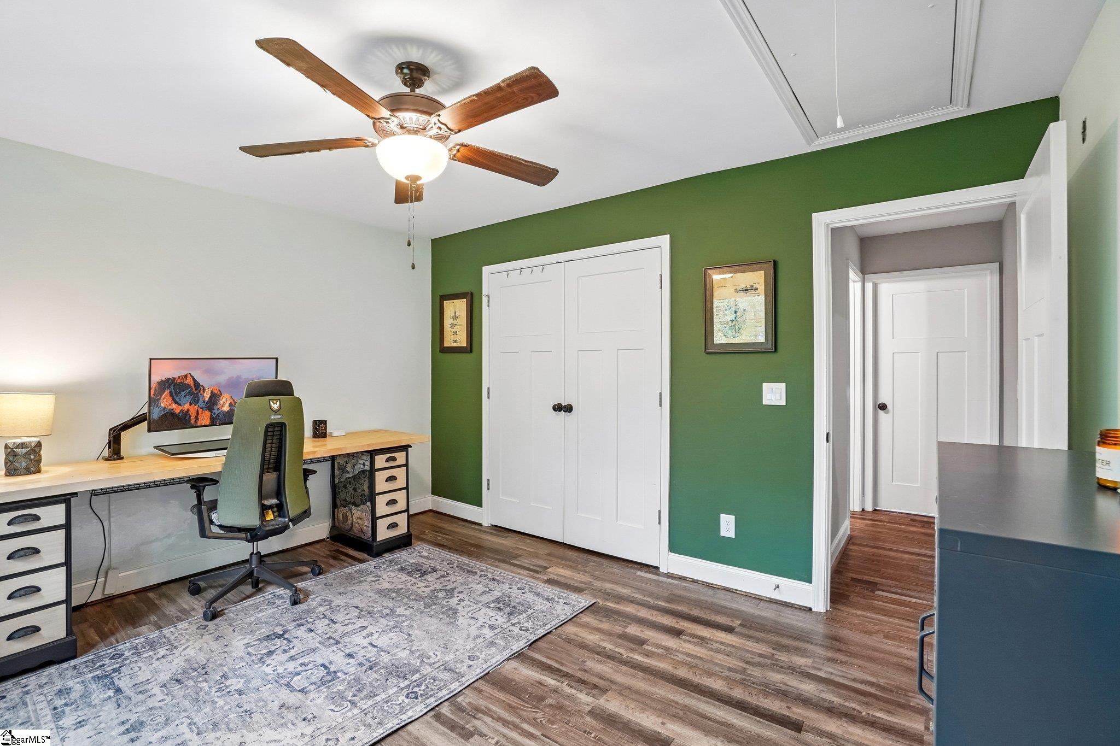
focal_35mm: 15
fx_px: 467
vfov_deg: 77.3
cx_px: 560
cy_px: 373
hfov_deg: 100.4
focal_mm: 10
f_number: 8
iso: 400
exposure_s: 1/4
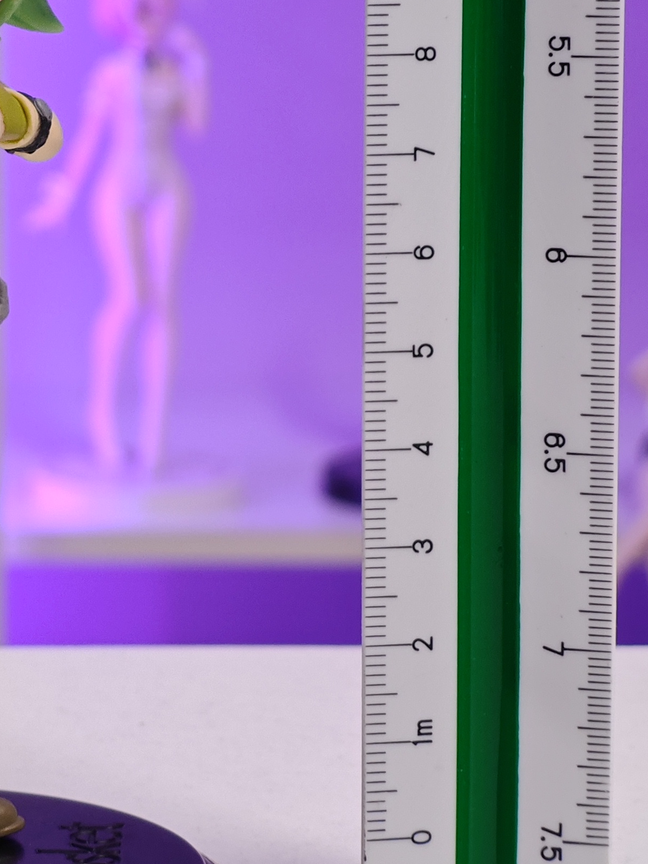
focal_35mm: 162
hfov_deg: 9.1
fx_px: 4043
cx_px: -6
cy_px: 243
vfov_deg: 12.2
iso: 400
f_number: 2.4
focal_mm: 7.48
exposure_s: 1/20.1
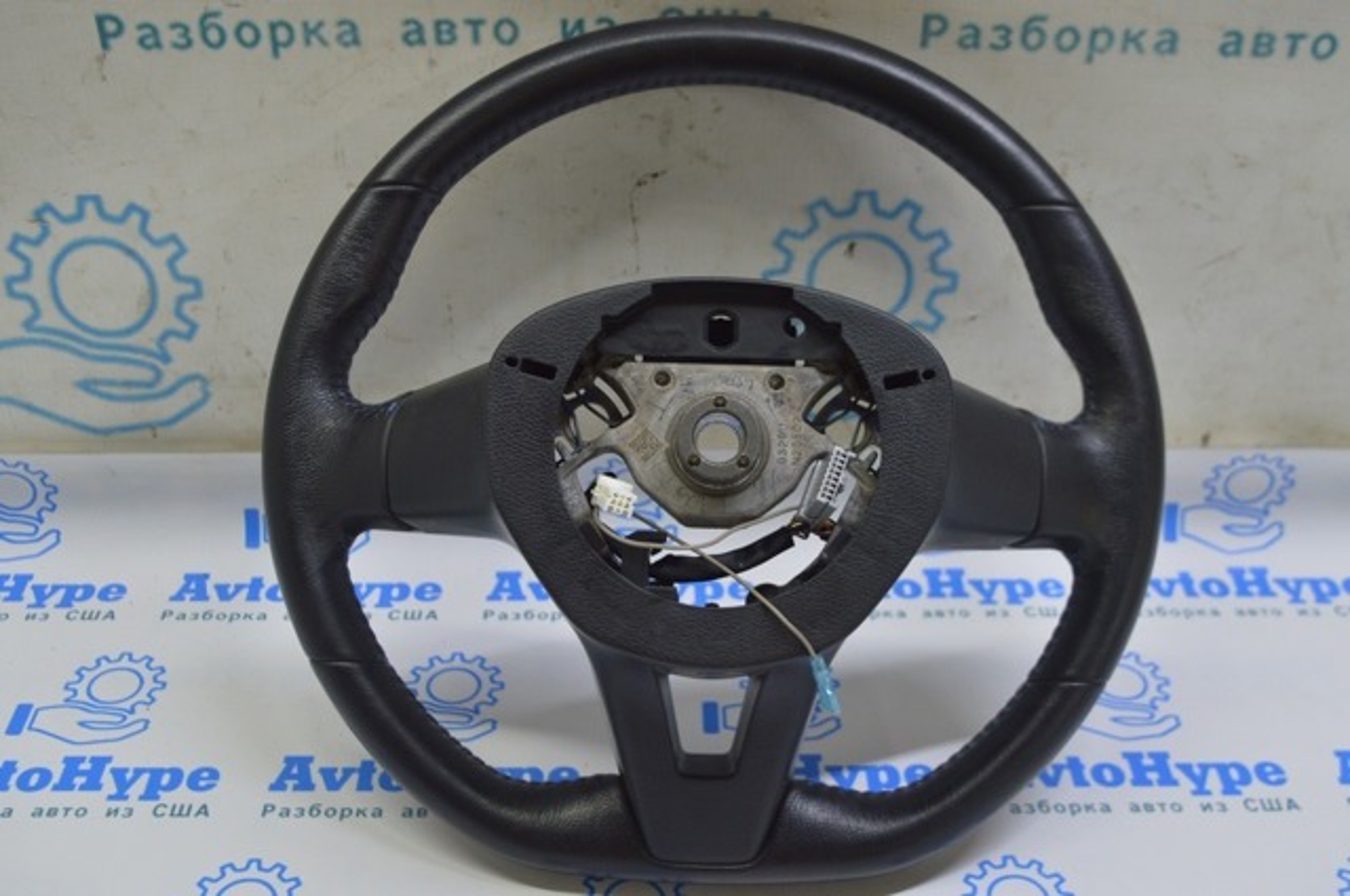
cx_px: 675
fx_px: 1742
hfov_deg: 42.4
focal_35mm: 46
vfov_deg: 28.9
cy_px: 448
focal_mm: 31
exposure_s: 1/30
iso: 400
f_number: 5.6
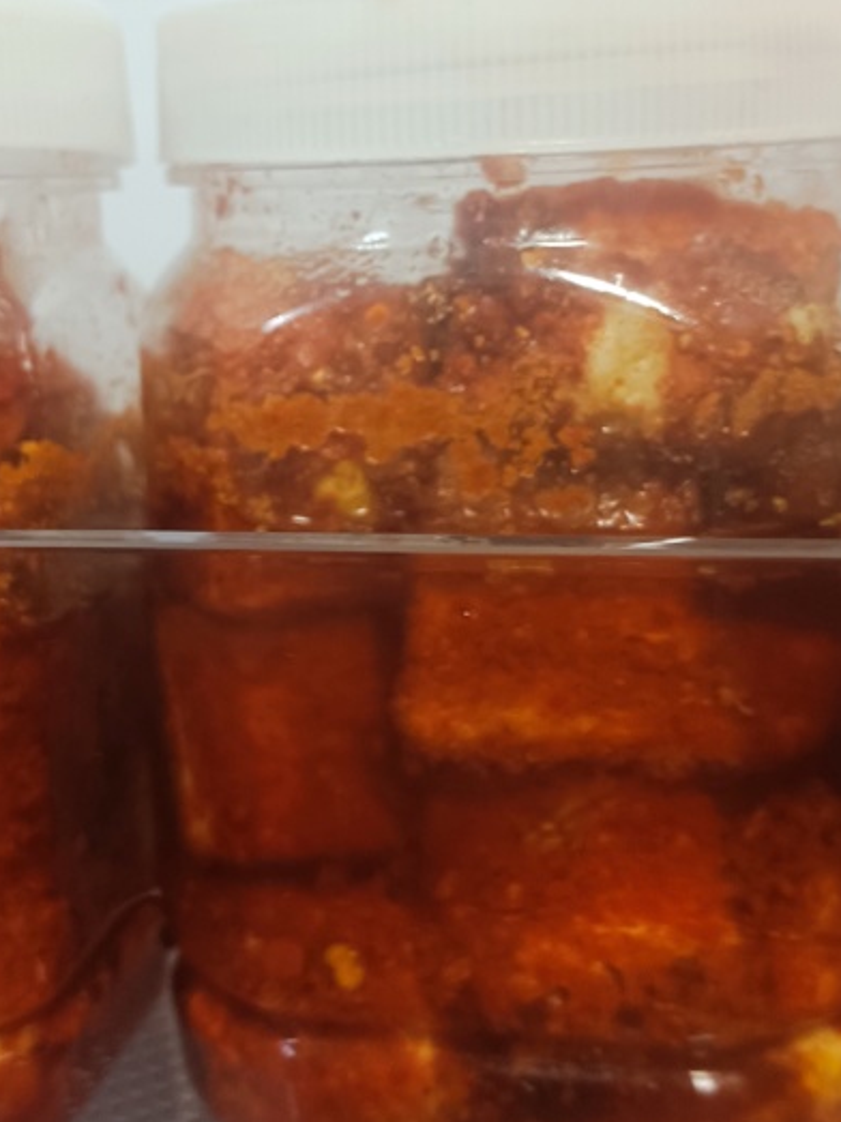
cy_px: 353
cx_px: 330
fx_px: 1718
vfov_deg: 35.7
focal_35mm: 53
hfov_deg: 27.4
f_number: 1.8
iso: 1060
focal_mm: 3.96
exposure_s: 1/33.3
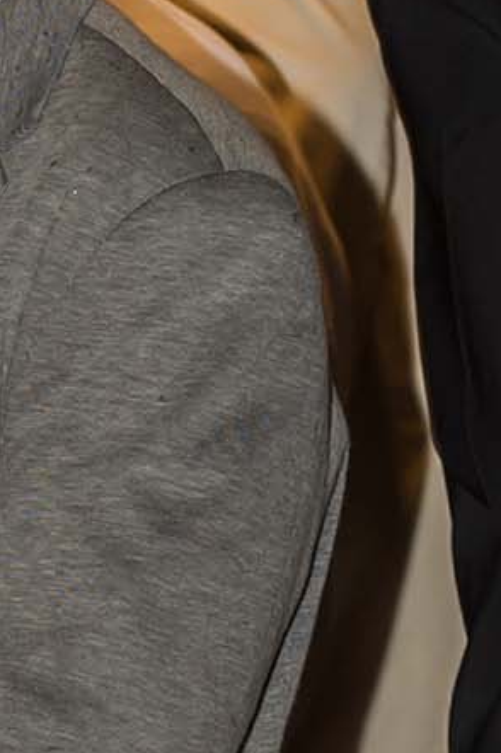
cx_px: -222
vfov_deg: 6.2
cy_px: 470
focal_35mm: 333
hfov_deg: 4.1
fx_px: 6962
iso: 800
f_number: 8
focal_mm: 102
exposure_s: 1/60
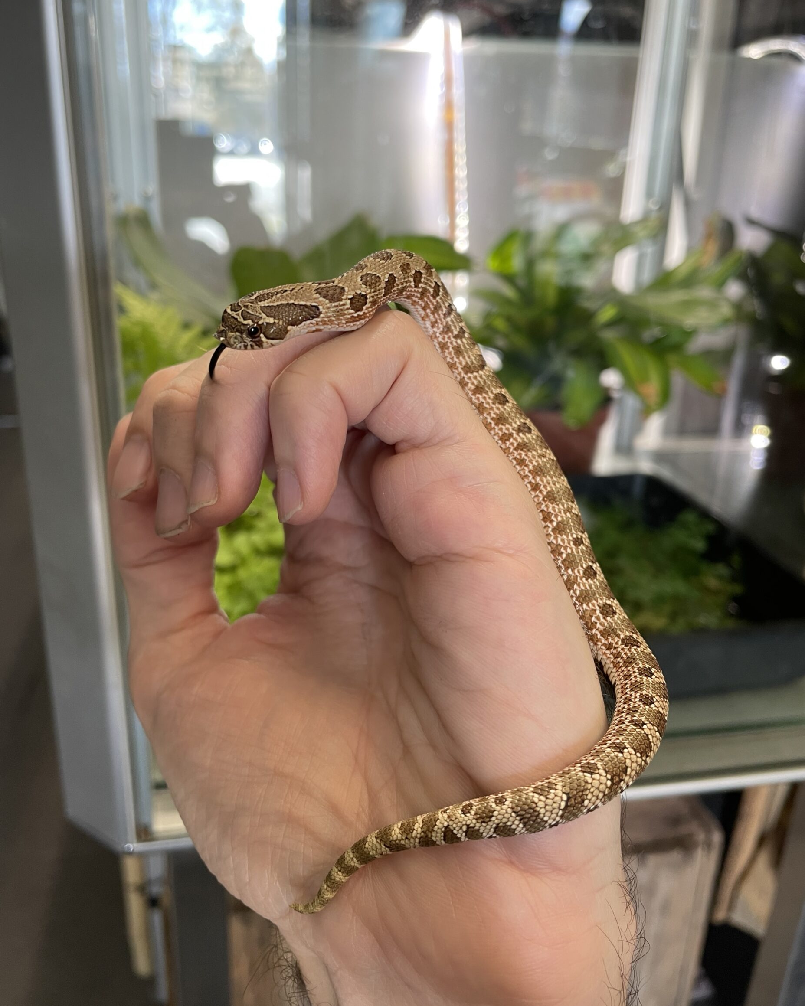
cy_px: 464
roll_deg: +0.0
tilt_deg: -19.3
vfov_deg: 62.1
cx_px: 389
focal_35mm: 28
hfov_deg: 51.5
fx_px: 834
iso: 64
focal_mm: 4.2
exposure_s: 1/50
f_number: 1.6
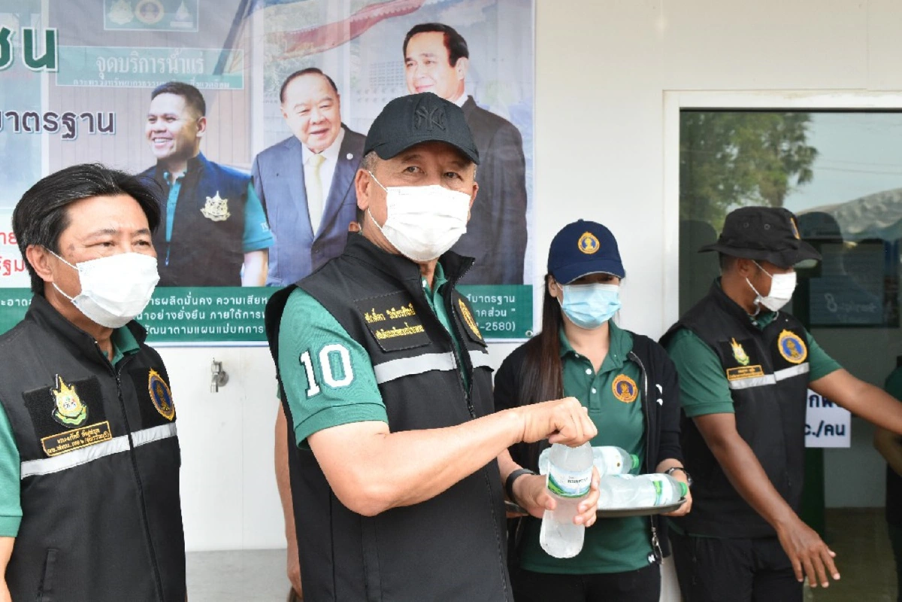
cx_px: 451
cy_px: 301
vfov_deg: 31.9
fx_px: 1052
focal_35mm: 42
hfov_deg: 46.4
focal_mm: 28
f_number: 7.1
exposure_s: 1/200
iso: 400
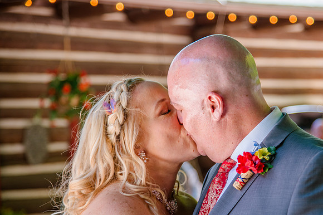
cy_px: 138
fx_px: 1149
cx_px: 203
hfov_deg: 16.0
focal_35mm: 128
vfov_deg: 10.7
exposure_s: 1/125
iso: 320
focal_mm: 98
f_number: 4
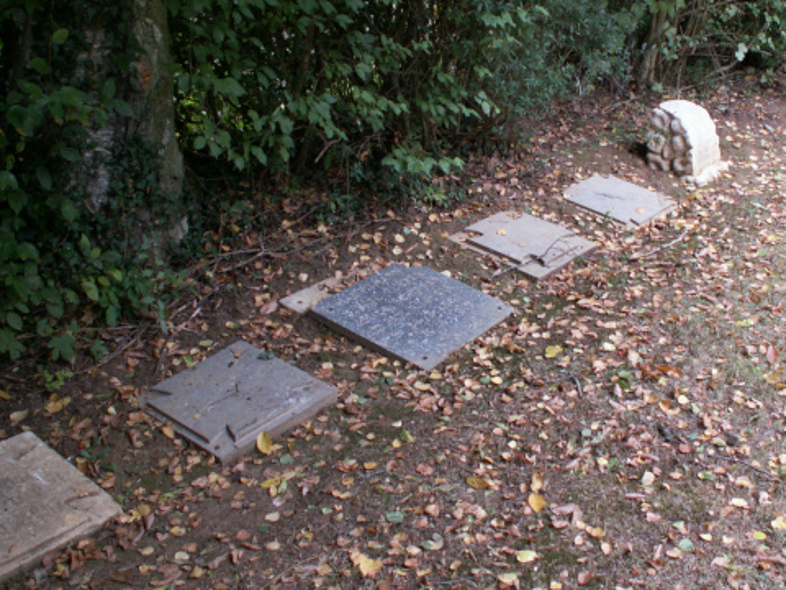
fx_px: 795
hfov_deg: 52.6
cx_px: 393
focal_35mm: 35
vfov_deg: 40.7
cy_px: 295
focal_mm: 5.86
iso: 50
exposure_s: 1/40
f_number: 2.8
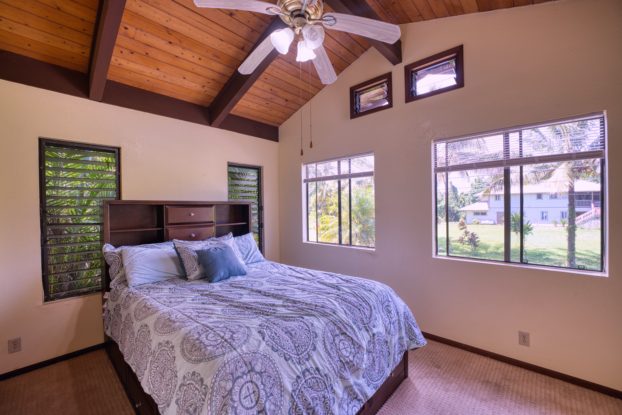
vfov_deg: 78.9
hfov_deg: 101.9
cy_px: 208
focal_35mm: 15
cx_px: 311
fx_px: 252
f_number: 5.6
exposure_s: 1/10
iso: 50
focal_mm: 14.6
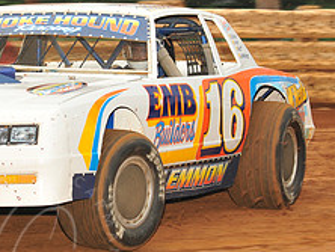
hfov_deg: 6.6
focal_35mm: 301
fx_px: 2916
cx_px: 27
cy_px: 112
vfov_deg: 4.9
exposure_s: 1/320
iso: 800
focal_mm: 120
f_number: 7.1
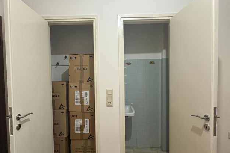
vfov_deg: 77.3
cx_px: 112
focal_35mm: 15
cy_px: 79
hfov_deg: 100.4
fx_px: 96
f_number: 2.2
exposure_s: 1/50
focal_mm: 2.22
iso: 400
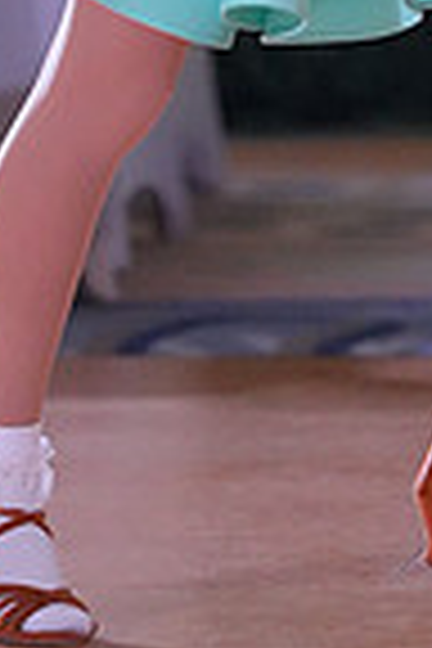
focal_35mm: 651
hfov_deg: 2.1
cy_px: -410
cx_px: 479
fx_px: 11717
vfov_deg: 3.2
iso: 6400
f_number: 3.5
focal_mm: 162
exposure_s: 1/500
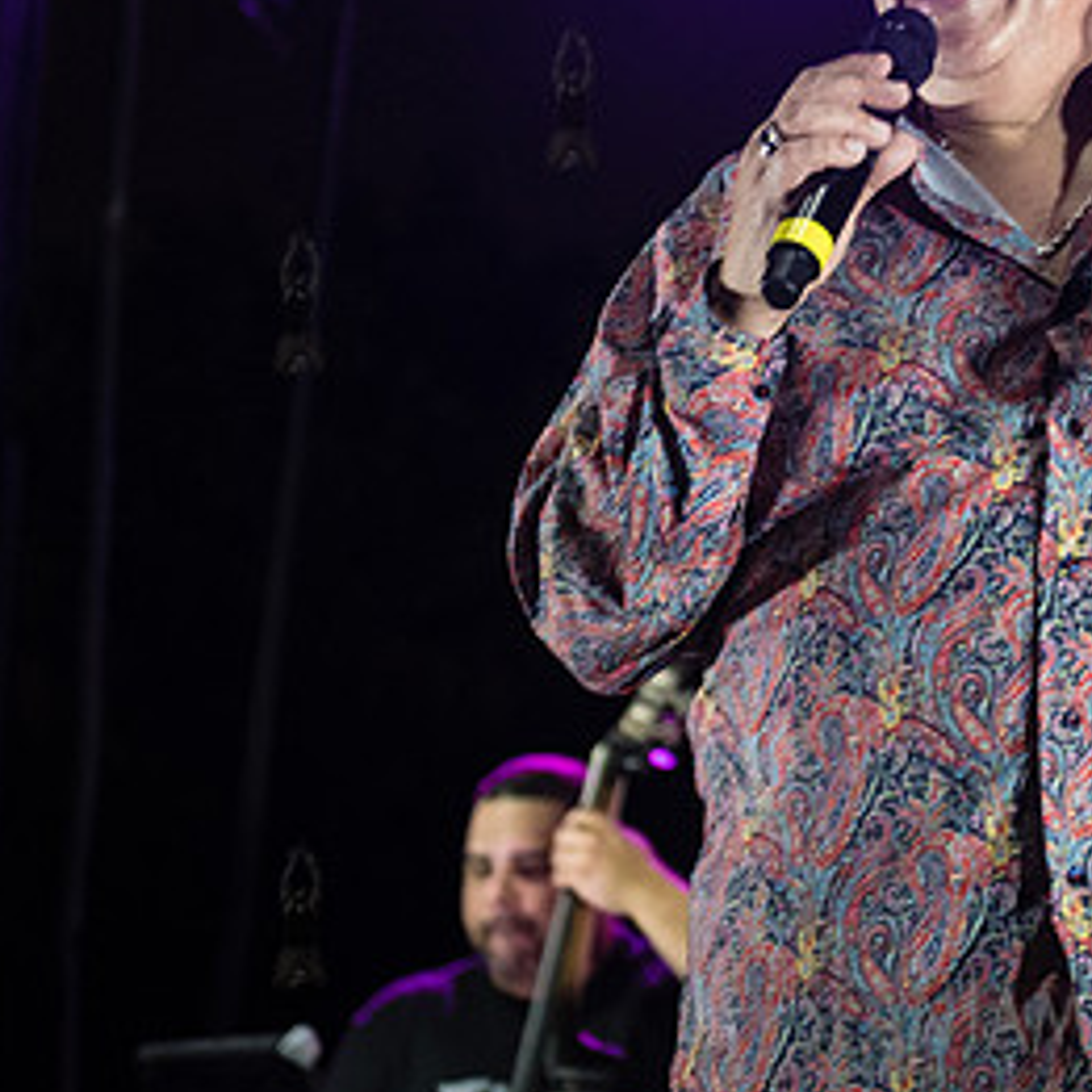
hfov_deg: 13.0
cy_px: 400
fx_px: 4747
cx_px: 1071
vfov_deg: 13.1
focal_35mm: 133
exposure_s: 1/200
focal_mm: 62
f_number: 3.5
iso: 3200
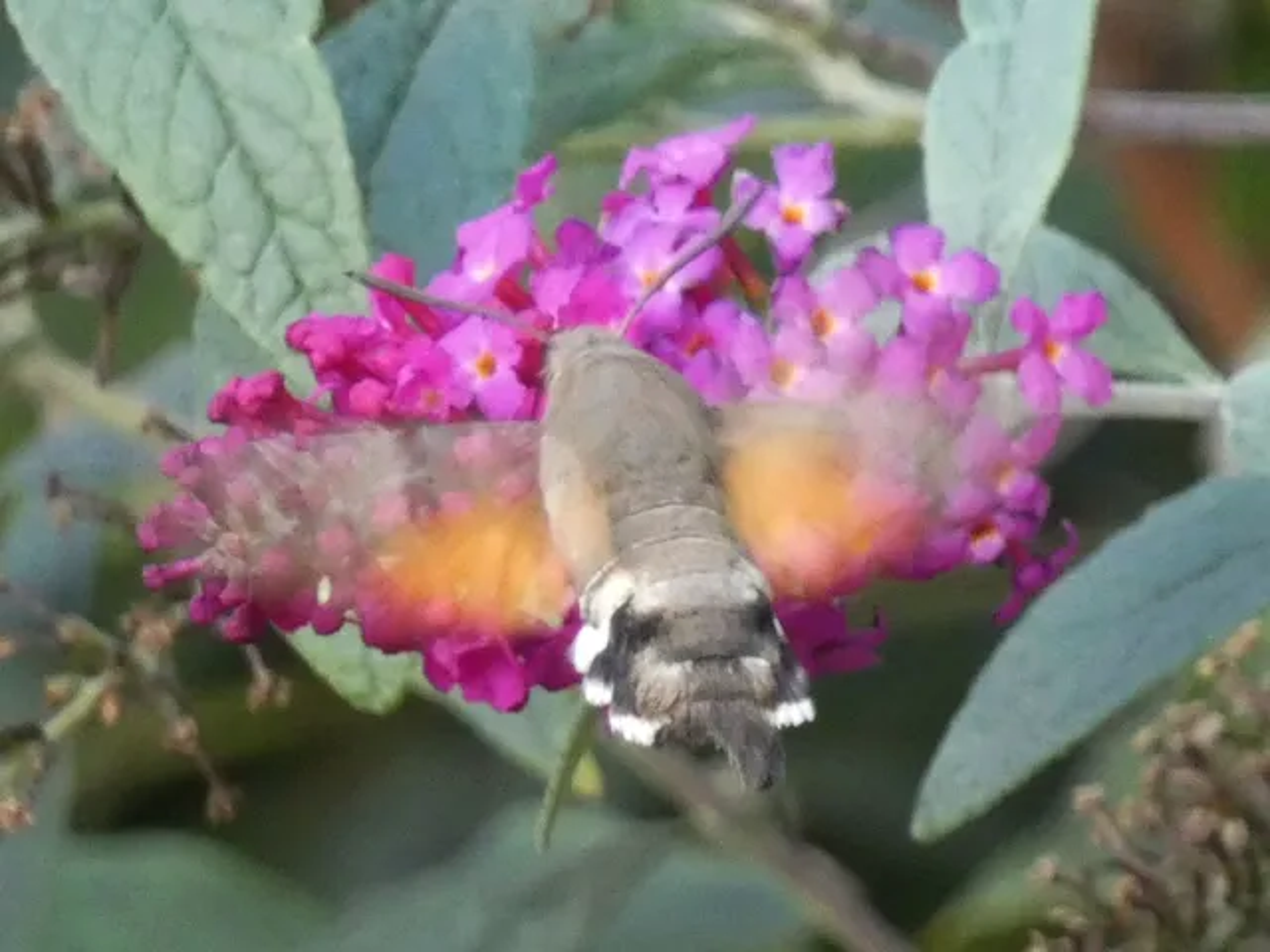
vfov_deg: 3.3
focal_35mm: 454
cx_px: 635
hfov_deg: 4.4
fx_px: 16656
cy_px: 476
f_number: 5.6
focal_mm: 81.4
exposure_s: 1/100
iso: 640
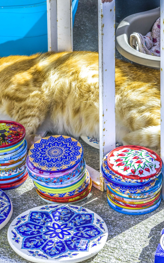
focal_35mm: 165
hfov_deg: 7.9
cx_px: 57
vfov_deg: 12.7
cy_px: 65
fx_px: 1180
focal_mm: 70
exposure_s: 1/80
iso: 80
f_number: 11
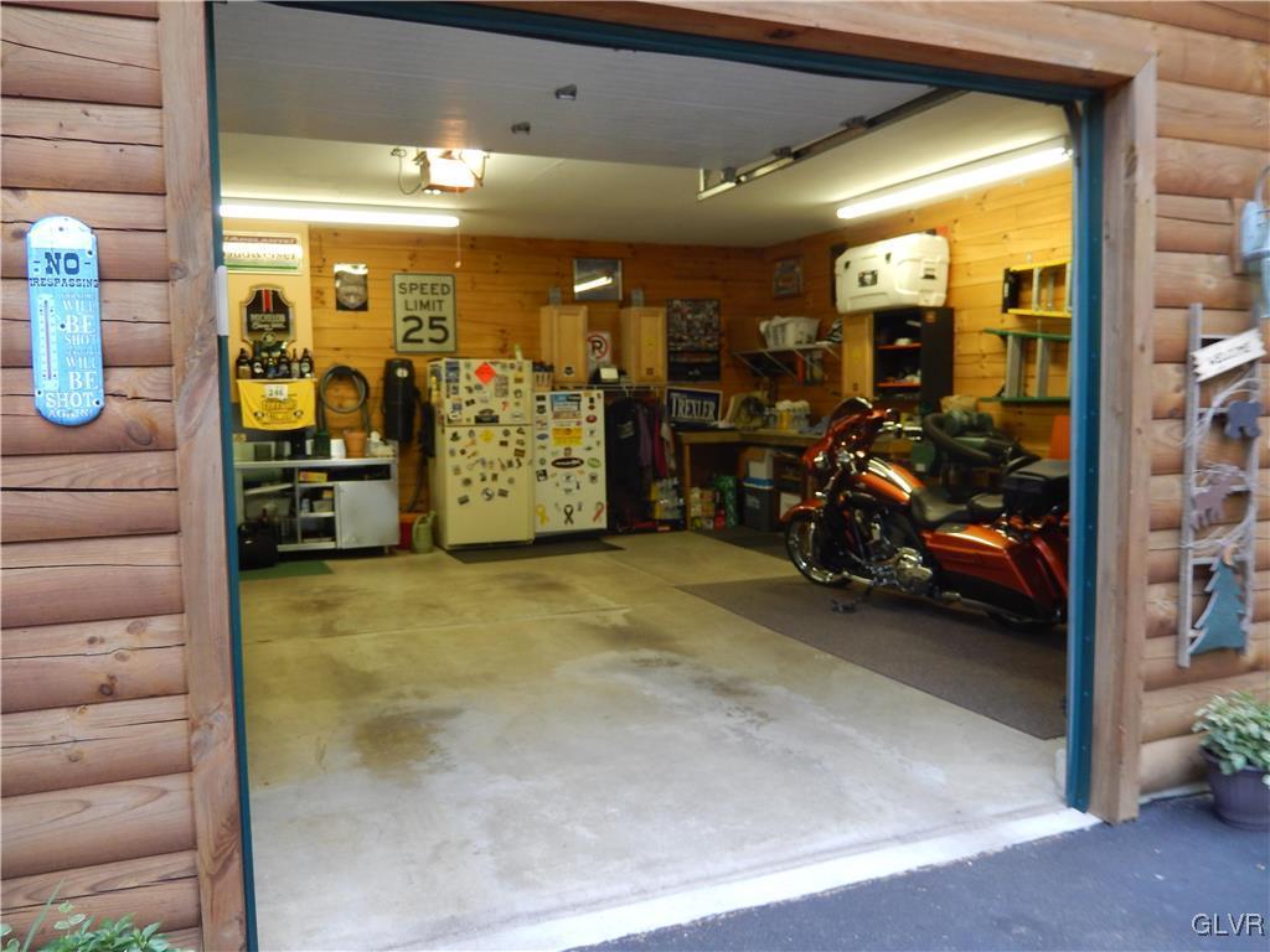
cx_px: 635
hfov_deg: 63.4
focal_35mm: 28
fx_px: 1027
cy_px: 476
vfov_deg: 49.7
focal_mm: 5.1
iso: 180
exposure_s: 1/30
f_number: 3.6
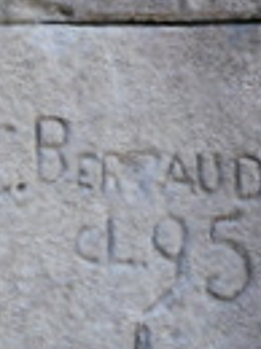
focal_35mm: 148
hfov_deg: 7.7
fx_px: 1493
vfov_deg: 12.8
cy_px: -145
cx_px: -700
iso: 200
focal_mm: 12
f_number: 5
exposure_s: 1/250
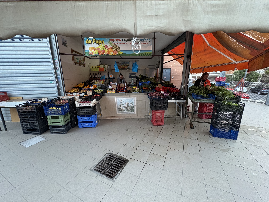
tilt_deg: -11.8
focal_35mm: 14
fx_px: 109
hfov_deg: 102.1
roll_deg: +1.1
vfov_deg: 85.7
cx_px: 134
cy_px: 101
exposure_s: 1/80
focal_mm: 2.22
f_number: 2.2
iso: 250
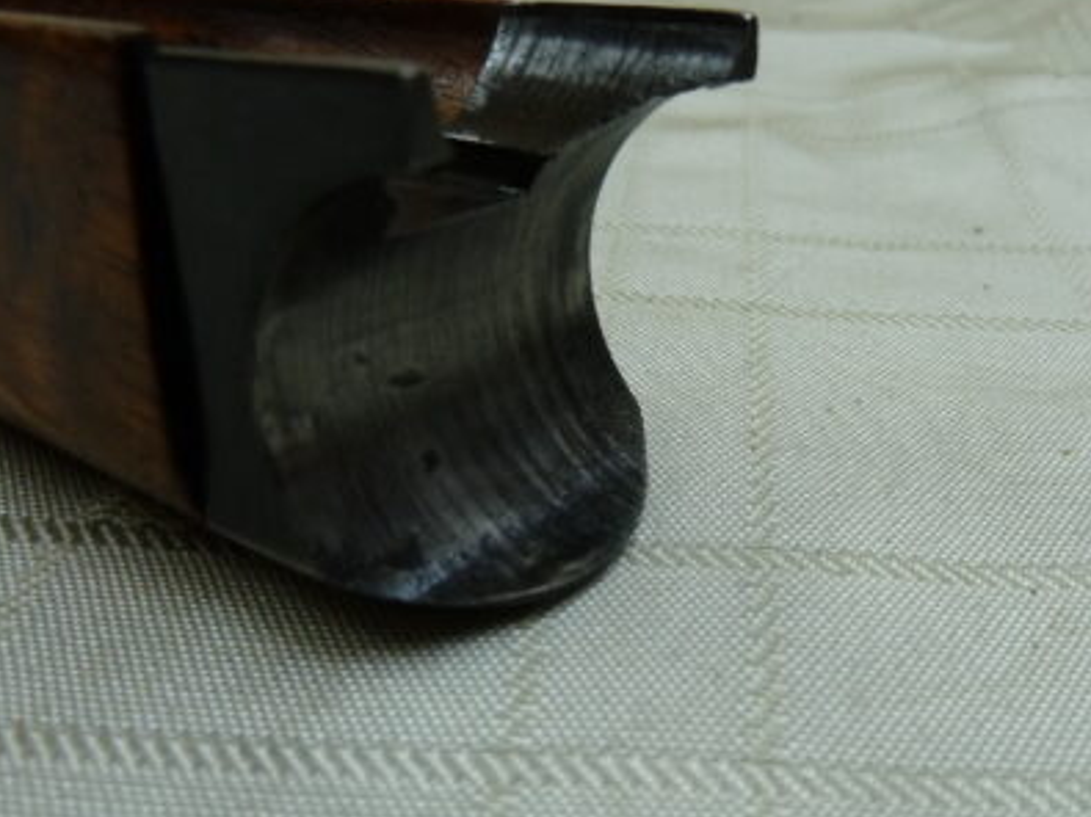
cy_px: 453
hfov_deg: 48.8
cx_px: 641
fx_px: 1197
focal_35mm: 38
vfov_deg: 37.7
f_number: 3.3
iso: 200
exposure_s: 1/30
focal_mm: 4.1
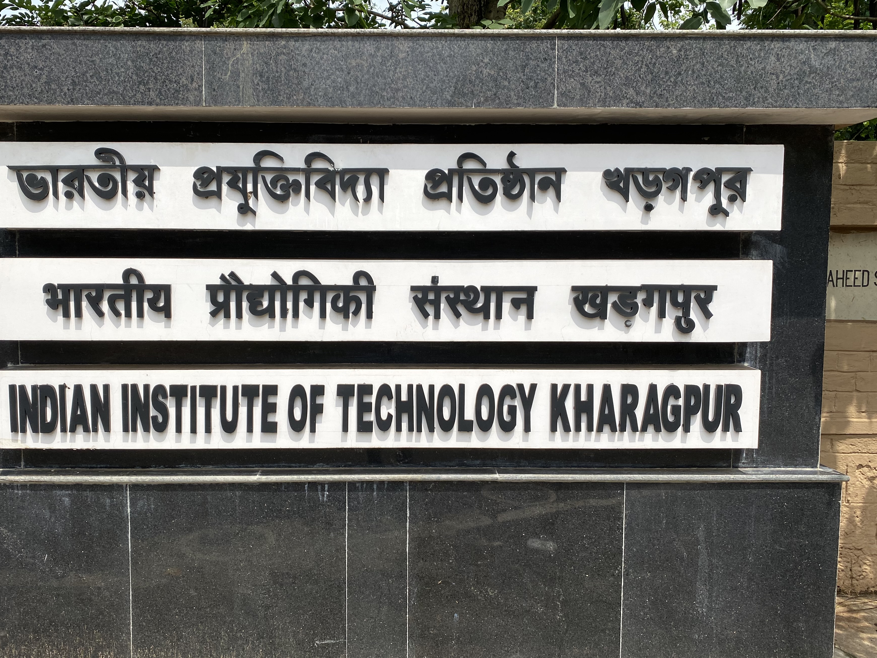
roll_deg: -0.2
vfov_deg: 46.8
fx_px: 760
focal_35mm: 30
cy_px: 323
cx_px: 387
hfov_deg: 59.8
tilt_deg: -5.3
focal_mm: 4.25
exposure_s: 1/2817
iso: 32
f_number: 1.8
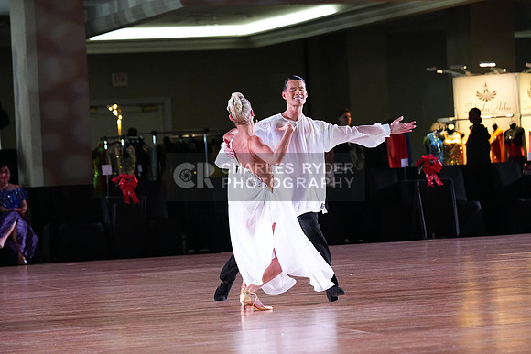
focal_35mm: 159
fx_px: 2346
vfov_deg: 8.6
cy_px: 177
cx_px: 266
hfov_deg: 12.9
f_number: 5
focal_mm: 159
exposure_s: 1/400
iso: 8000
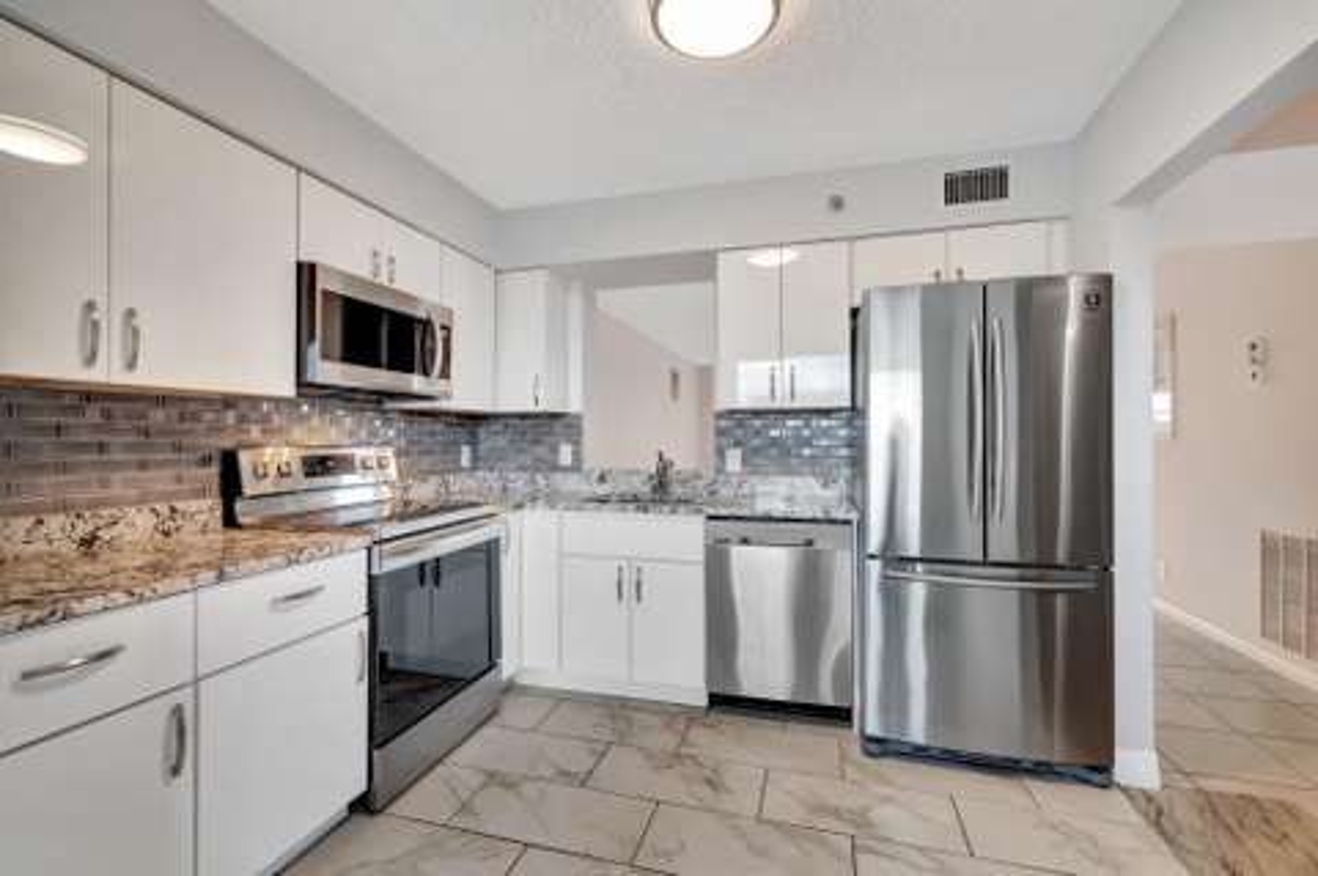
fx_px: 549
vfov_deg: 77.2
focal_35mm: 15
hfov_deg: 100.4
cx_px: 659
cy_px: 438
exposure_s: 1/15
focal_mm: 10
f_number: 8
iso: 1000
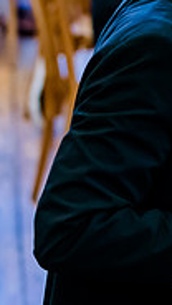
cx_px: 358
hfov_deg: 3.2
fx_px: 3094
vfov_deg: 5.6
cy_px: 159
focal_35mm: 383
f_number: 2.8
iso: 2000
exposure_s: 1/500
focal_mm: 98
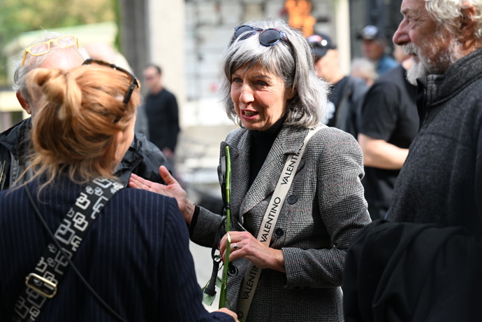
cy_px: 161
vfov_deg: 14.9
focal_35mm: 92
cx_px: 241
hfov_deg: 22.1
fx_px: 1232
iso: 1250
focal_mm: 92
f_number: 4
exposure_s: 1/4000
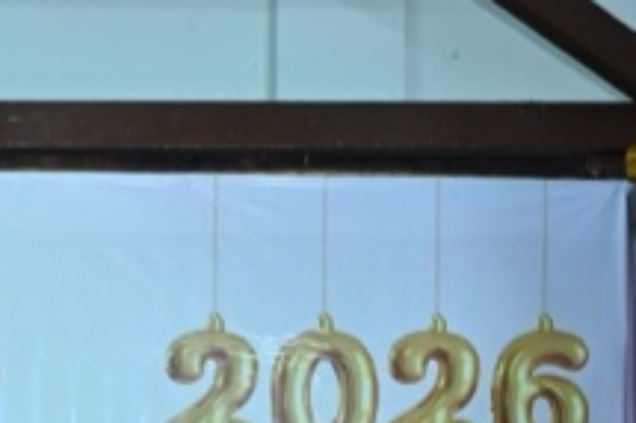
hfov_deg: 14.1
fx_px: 2383
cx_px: -355
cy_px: 822
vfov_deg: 9.5
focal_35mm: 135
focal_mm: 29
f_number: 7.1
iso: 800
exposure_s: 1/160
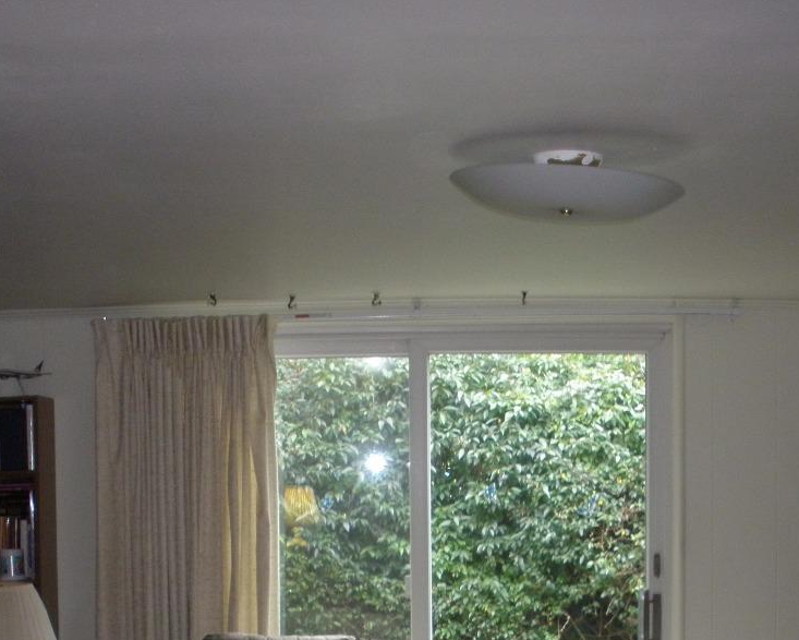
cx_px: 553
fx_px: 1632
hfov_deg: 27.3
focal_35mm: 69
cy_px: 538
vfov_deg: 21.8
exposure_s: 1/30
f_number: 3.5
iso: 200
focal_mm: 6.3
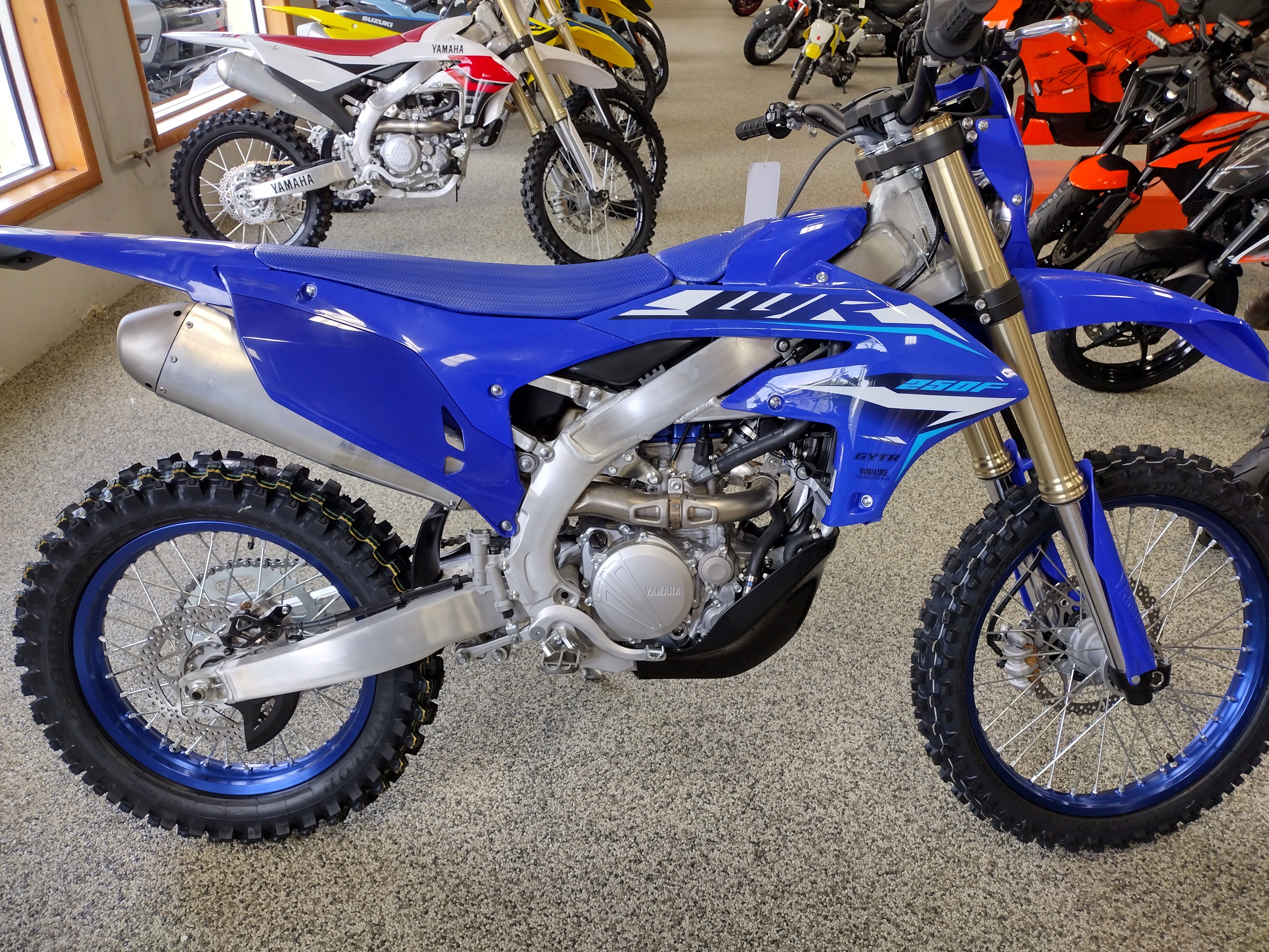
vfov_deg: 51.4
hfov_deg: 65.3
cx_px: 634
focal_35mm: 27
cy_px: 476
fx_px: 990
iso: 120
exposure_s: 1/120
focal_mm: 4.71
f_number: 1.7
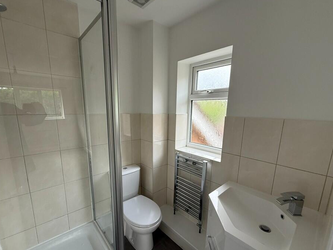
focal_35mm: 16
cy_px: 138
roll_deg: -1.1
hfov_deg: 94.5
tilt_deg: -10.4
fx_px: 154
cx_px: 161
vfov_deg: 77.9
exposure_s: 1/112
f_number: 2.2
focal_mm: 2.22
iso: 64
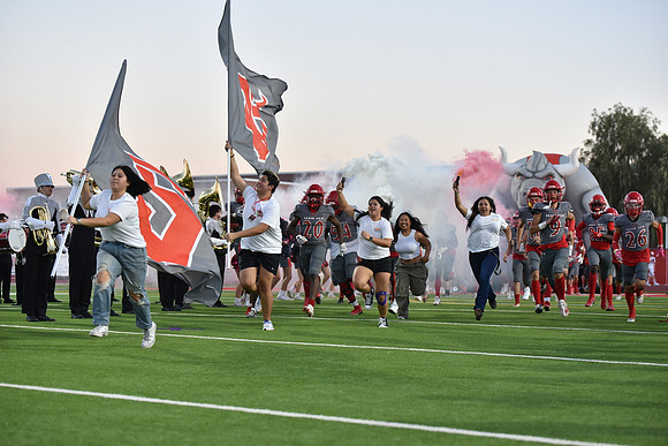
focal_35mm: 78
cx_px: 334
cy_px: 223
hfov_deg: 26.0
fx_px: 1448
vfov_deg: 17.5
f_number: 2.8
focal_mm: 78
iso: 1250
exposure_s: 1/640
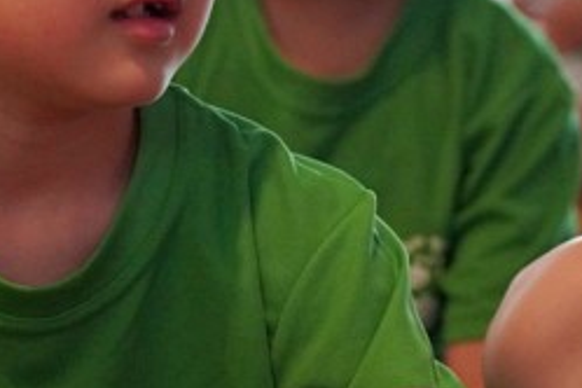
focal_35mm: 253
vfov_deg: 5.4
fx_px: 4090
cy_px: 9
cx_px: 472
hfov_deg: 8.1
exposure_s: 1/160
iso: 5000
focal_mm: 70
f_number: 4
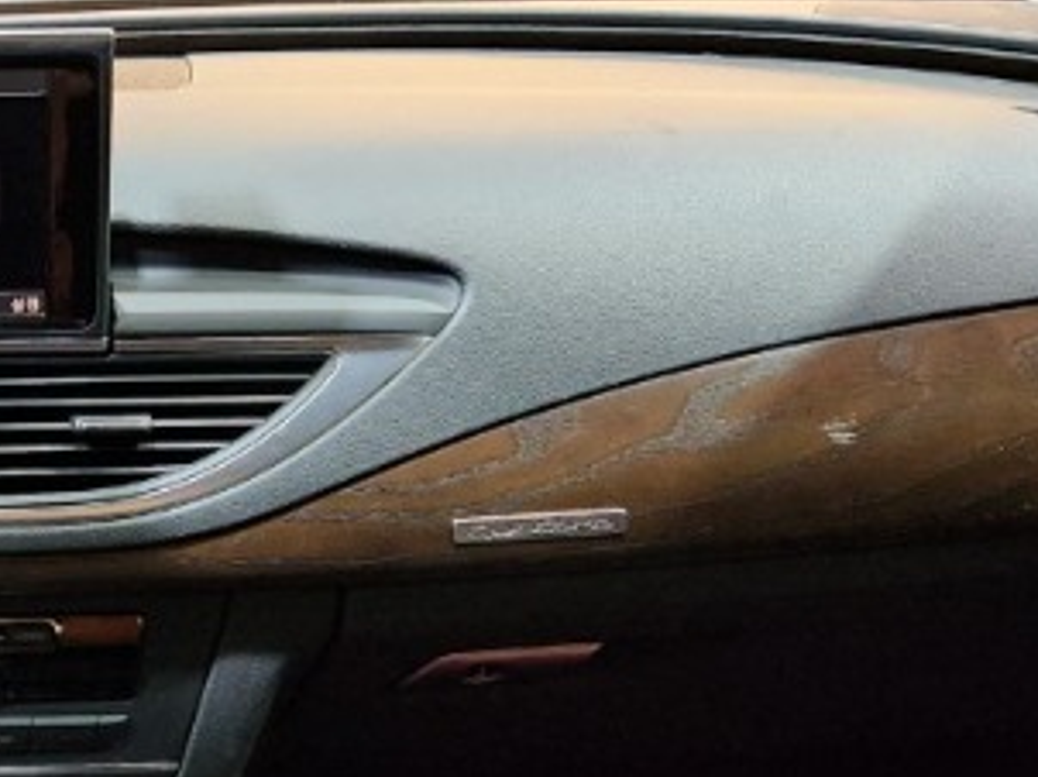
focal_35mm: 78
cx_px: -192
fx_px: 2337
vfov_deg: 18.8
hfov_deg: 23.1
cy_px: 519
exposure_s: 1/60.2
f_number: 1.8
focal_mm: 5.4
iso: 500
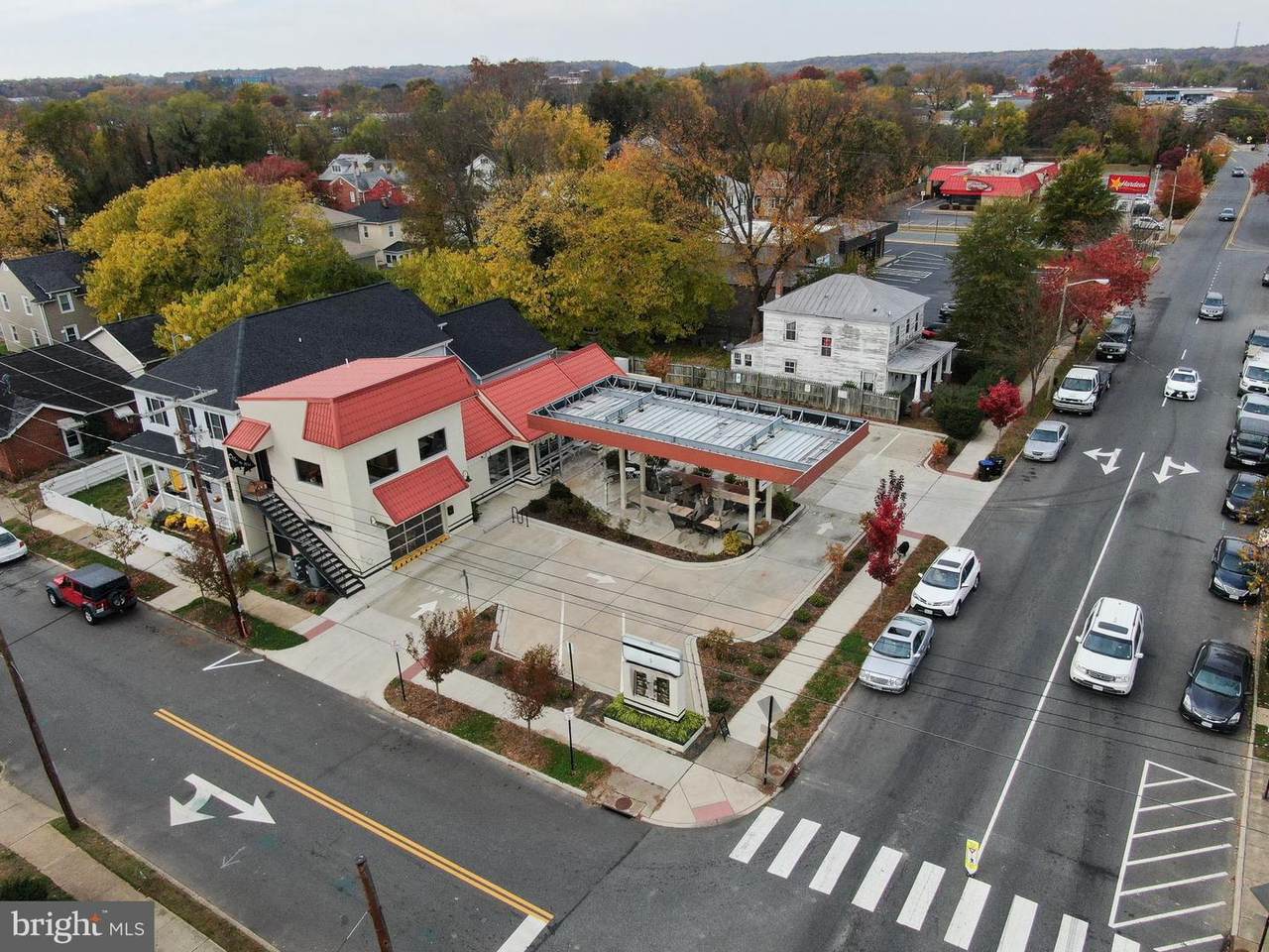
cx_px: 634
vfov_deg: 56.8
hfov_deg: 71.6
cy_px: 476
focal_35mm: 24
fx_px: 880
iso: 100
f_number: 2.8
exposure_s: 1/1000
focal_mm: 4.39
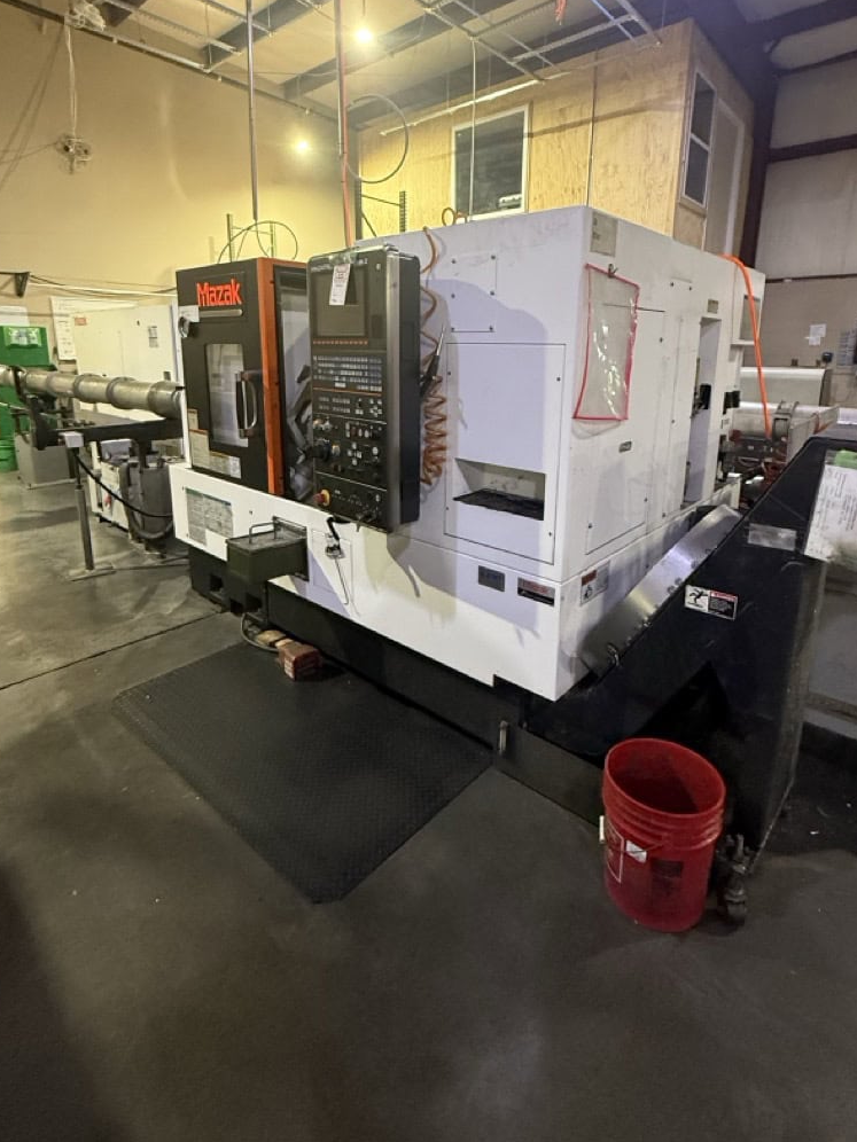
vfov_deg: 87.1
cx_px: 442
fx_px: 594
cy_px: 484
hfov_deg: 71.6
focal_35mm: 18
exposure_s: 1/60
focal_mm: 2.2
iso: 500
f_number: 2.2
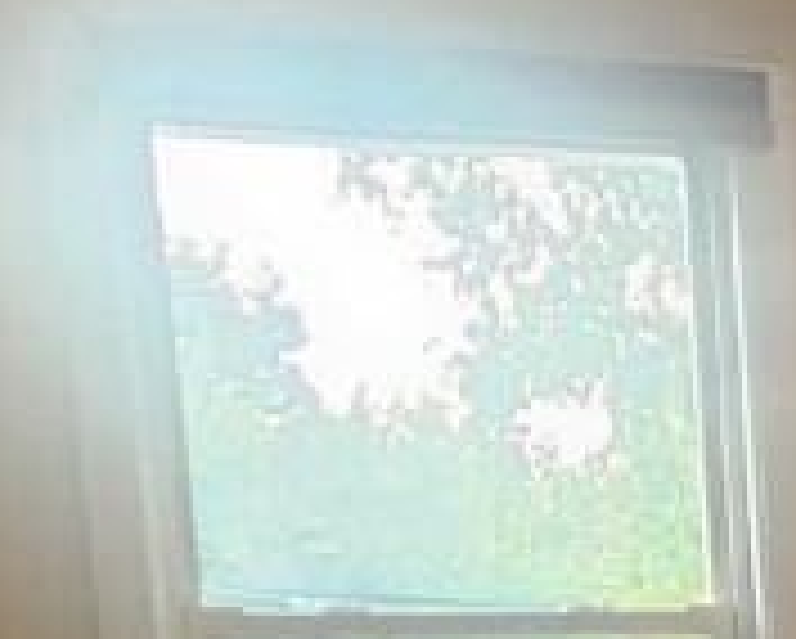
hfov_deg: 15.4
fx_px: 2429
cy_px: 1112
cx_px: 1538
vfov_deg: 13.6
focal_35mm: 103
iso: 100
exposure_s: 1/60
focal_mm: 2.2
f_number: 2.2
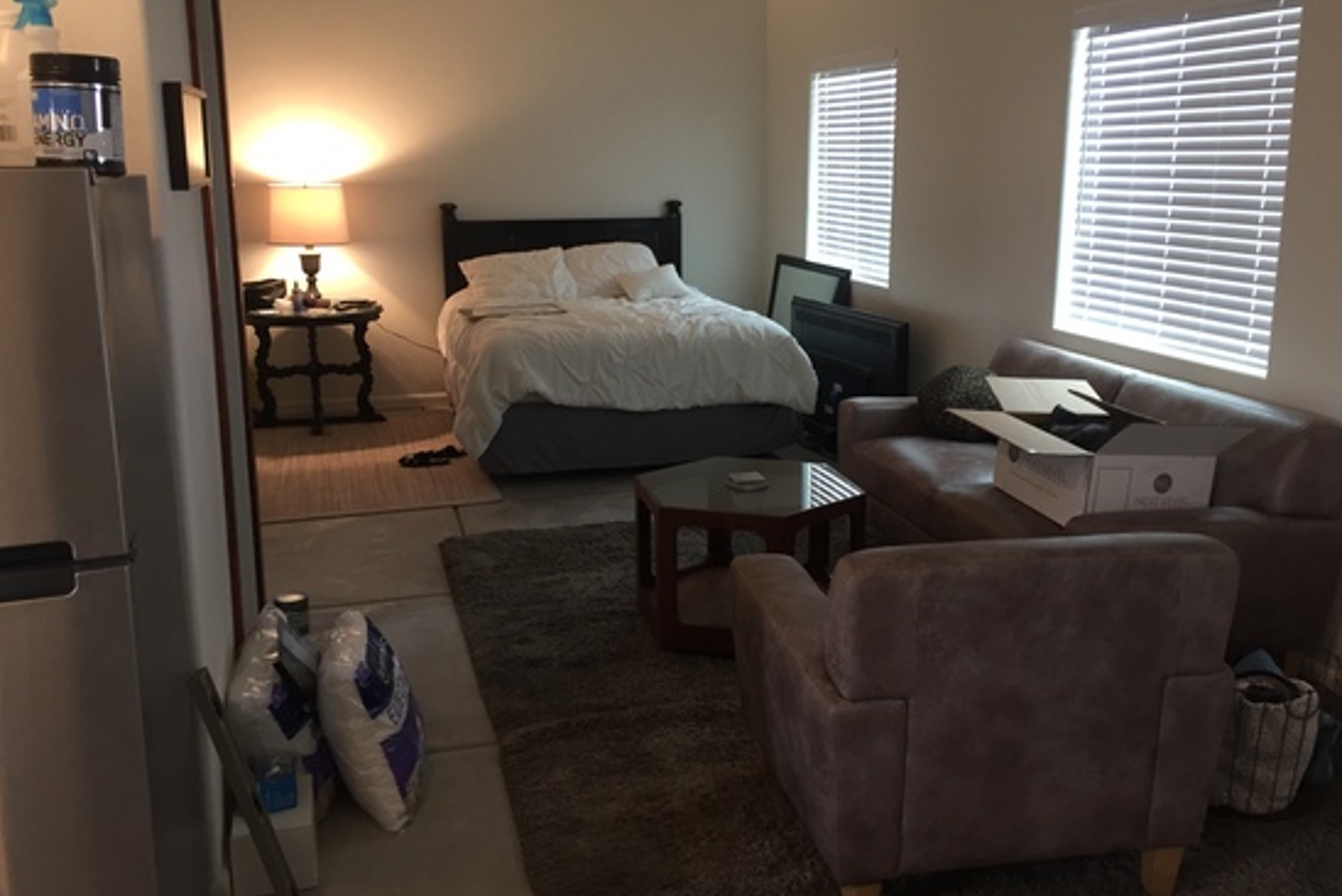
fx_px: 1231
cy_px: 424
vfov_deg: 40.0
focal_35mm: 33
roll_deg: +0.6
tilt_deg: -11.7
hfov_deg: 57.2
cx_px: 703
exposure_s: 1/30
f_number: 2.2
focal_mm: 4.15
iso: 100
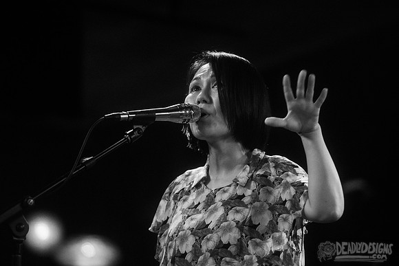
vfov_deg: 11.0
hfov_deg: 16.4
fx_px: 1386
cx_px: 200
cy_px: 133
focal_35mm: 125
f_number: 3.2
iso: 2500
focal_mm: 125
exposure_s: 1/200
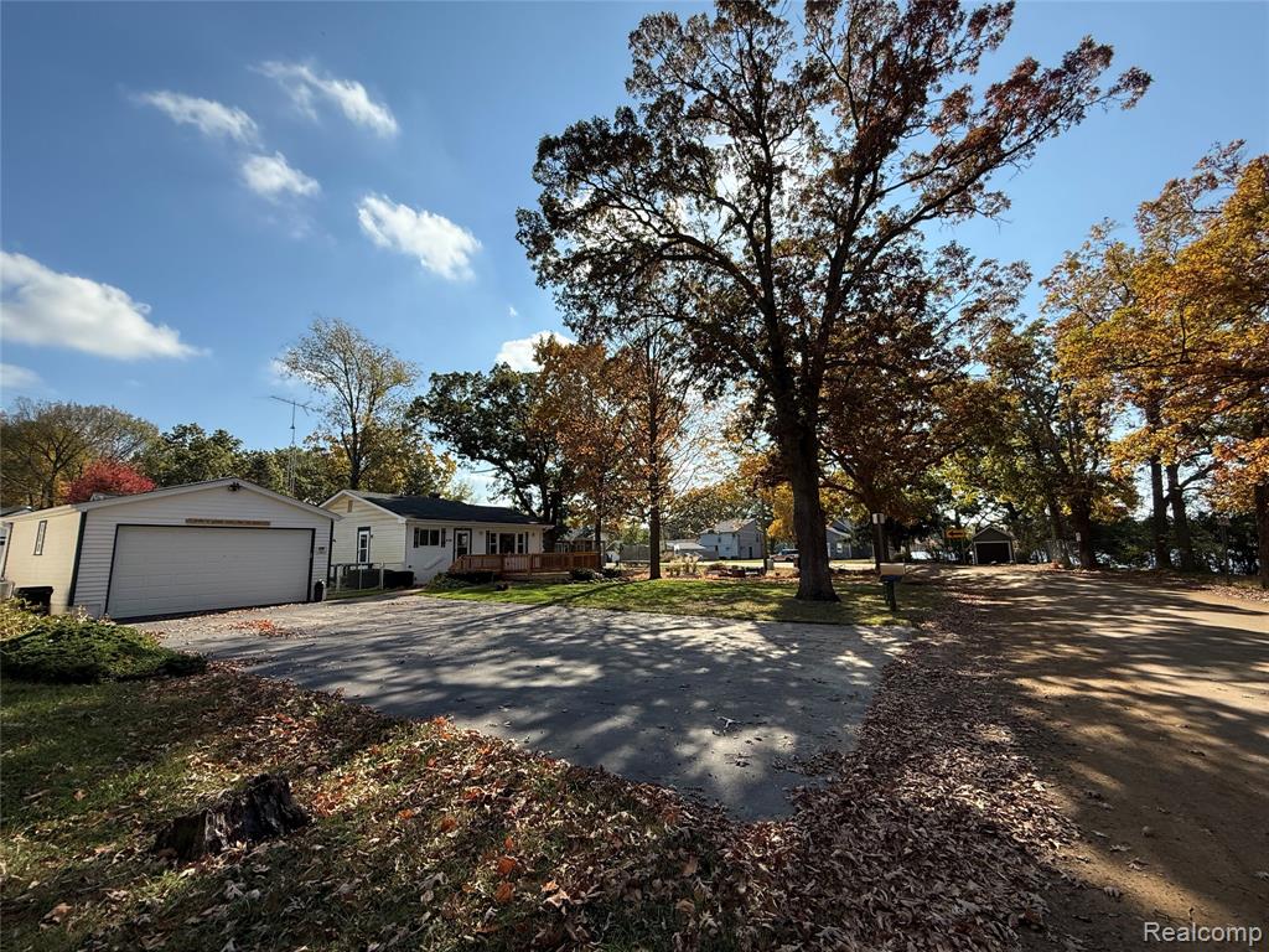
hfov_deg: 102.1
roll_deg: +1.4
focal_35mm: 14
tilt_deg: +8.7
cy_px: 476
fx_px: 513
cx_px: 634
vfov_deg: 85.7
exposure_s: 1/1534
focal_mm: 2.22
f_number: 2.2
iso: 64
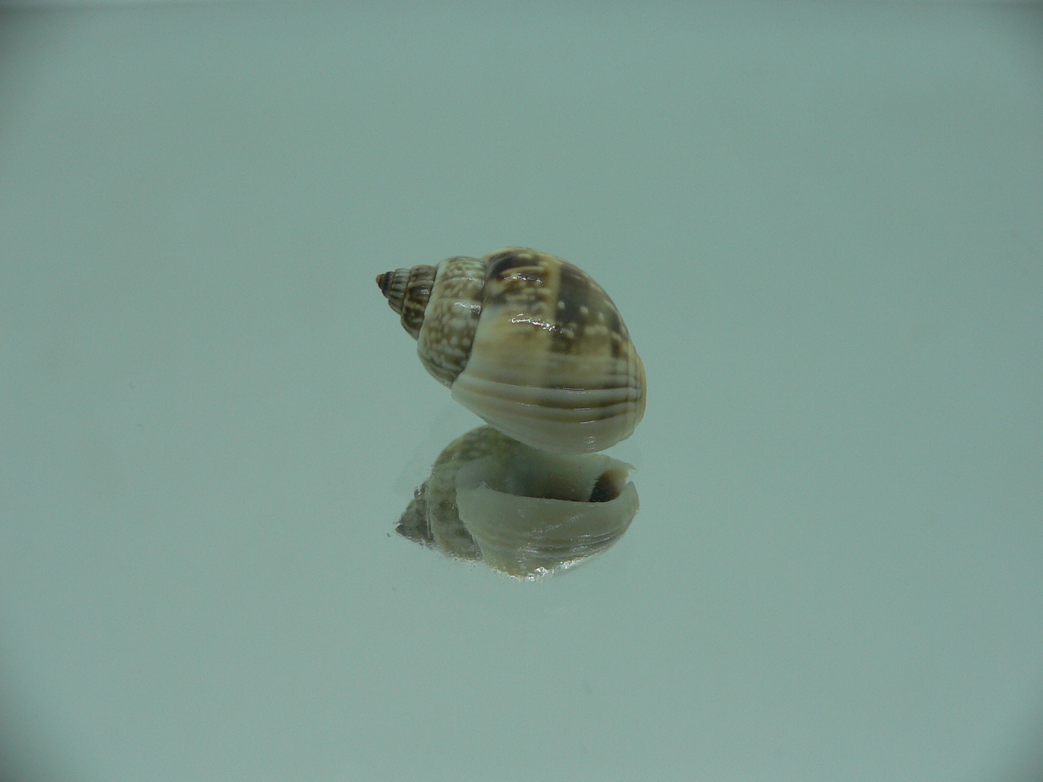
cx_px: 522
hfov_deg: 52.6
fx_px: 1055
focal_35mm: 35
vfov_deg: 40.7
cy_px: 391
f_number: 2.8
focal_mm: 4.6
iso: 80
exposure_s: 1/80
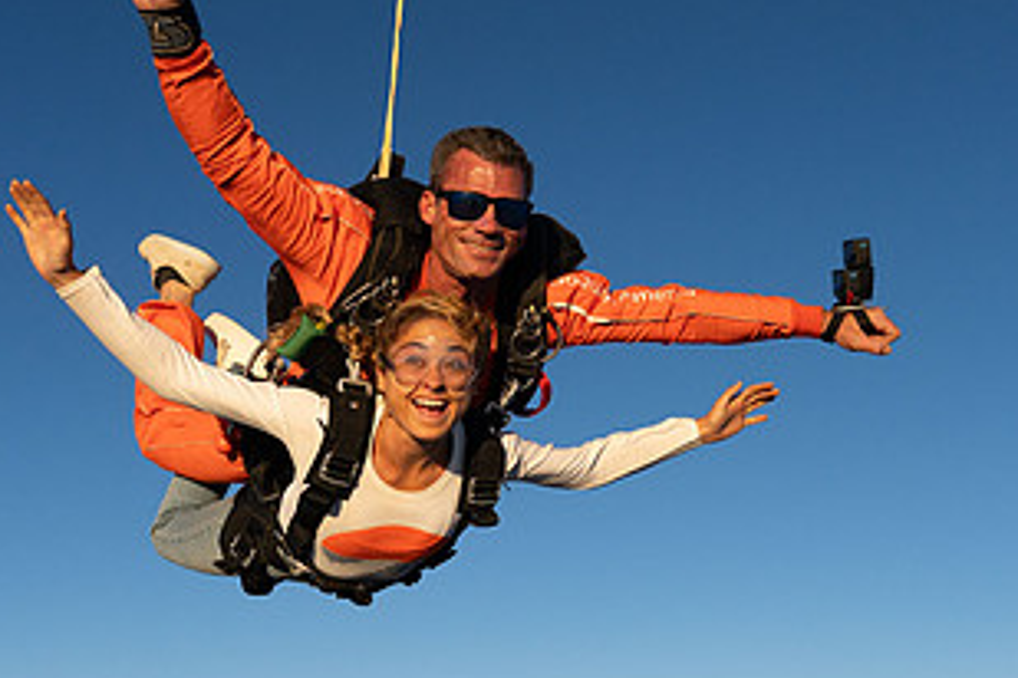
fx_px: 1272
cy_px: 337
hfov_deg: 43.6
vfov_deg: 29.9
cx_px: 507
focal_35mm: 45
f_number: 9
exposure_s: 1/2000
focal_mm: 24
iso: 1250
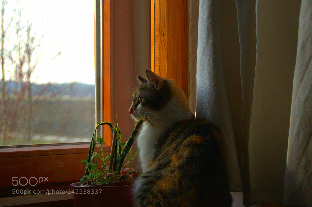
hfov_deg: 24.6
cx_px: 156
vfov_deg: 16.5
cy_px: 104
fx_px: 714
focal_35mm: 82
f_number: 5.6
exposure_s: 1/100
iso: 360
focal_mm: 55
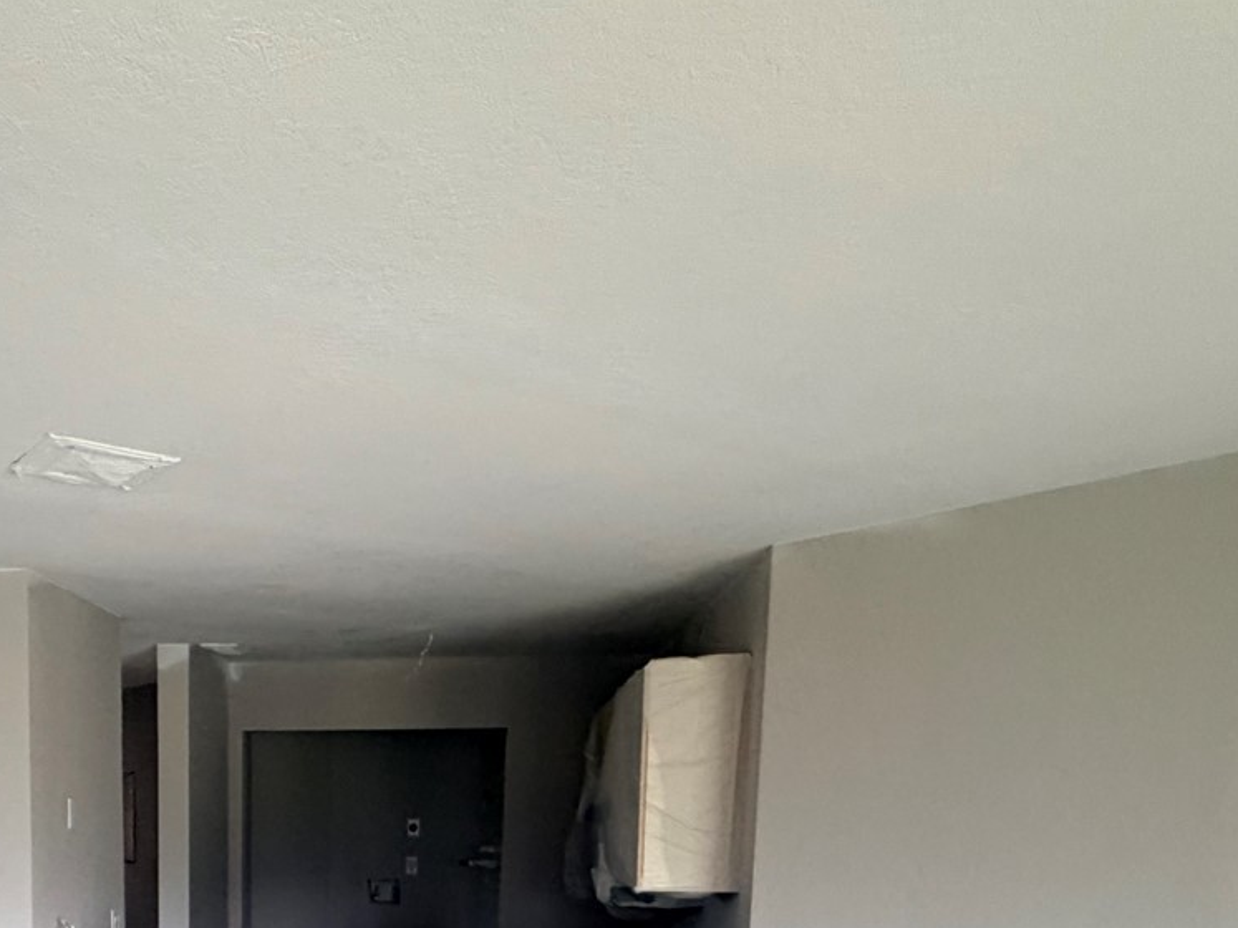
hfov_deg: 55.7
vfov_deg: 41.0
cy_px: 921
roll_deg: -0.7
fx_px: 1073
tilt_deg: -6.9
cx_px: 247
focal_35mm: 30
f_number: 2.2
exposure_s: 1/121
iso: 320
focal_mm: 2.22
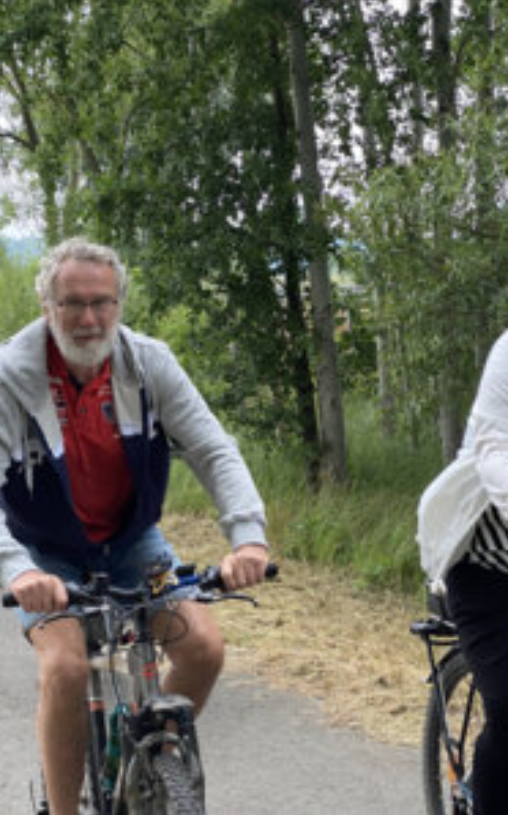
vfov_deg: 27.9
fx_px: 1641
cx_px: 221
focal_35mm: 74
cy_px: 408
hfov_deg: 17.6
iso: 20
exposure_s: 1/185
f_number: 2
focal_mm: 6
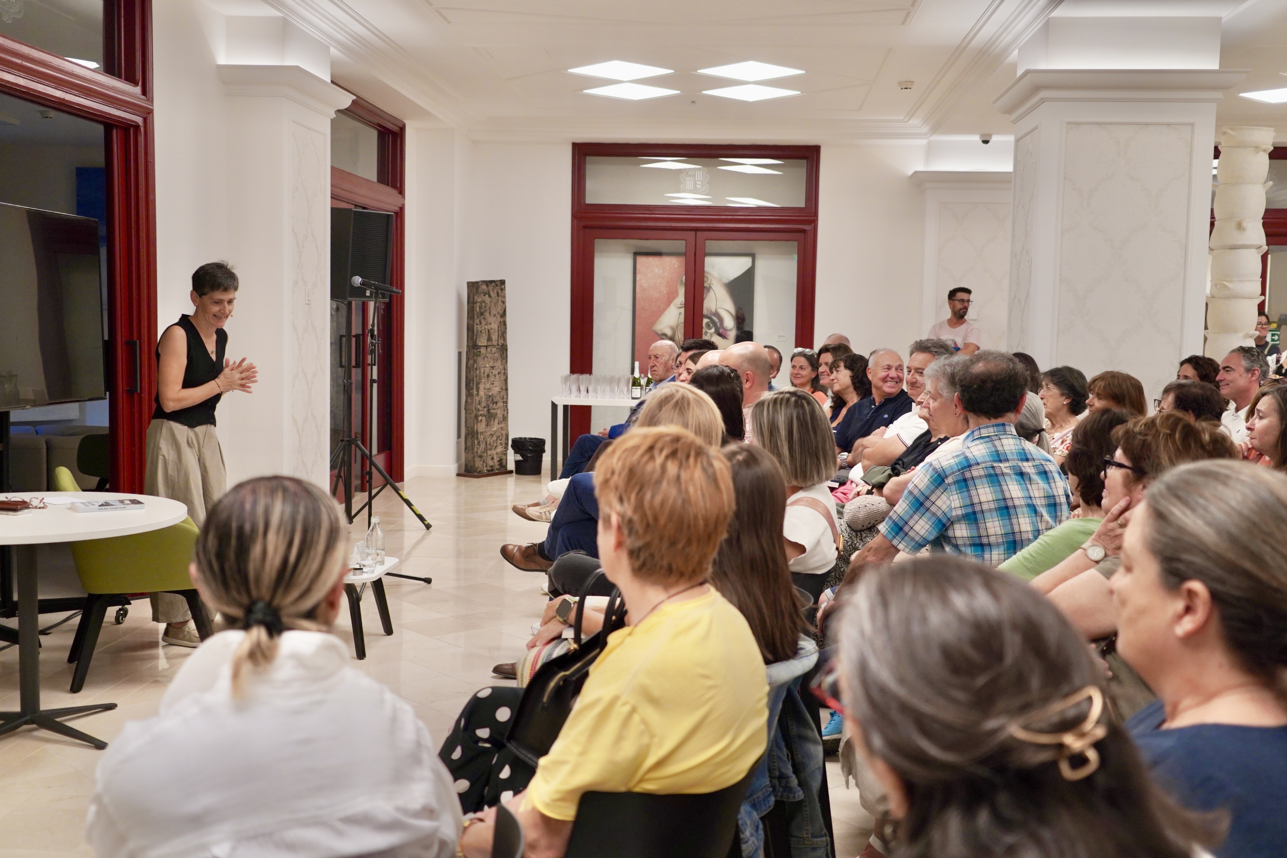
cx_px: 644
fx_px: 1251
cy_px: 429
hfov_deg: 54.4
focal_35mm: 35
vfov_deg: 37.8
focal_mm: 35
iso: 1600
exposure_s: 1/160
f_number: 4
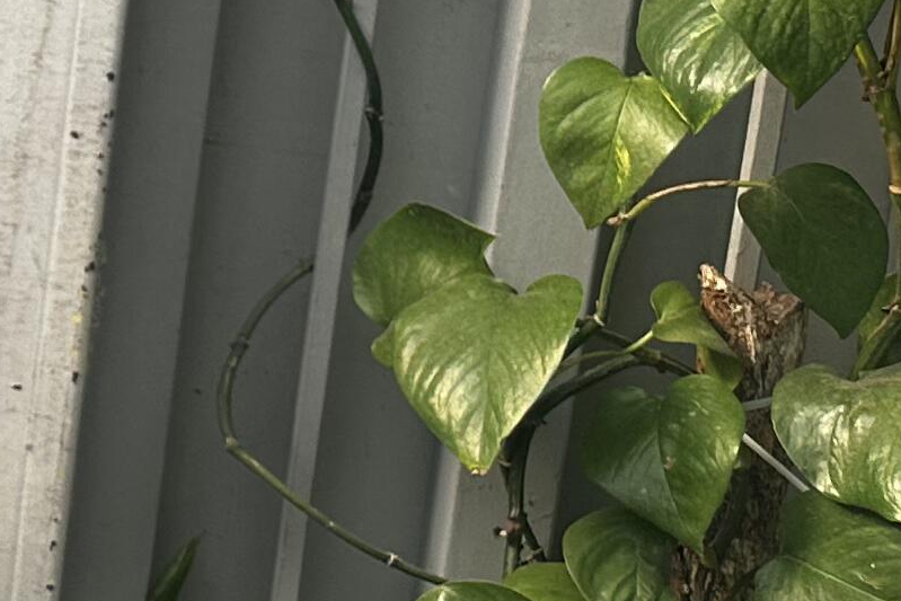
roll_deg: -1.9
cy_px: -230
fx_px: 3154
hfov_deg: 12.4
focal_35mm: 126
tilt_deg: -11.6
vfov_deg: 10.6
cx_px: -1342
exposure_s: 1/211
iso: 64
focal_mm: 6.86
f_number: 1.78
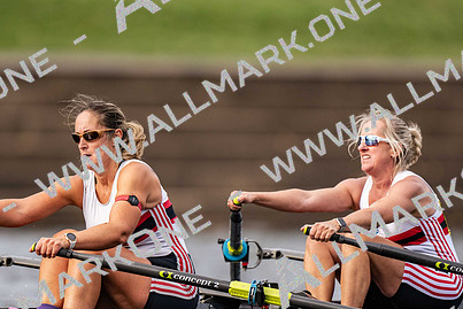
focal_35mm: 864
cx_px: 177
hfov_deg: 2.4
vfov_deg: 1.6
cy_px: 202
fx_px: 11115
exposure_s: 1/2500
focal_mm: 600
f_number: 4
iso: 720
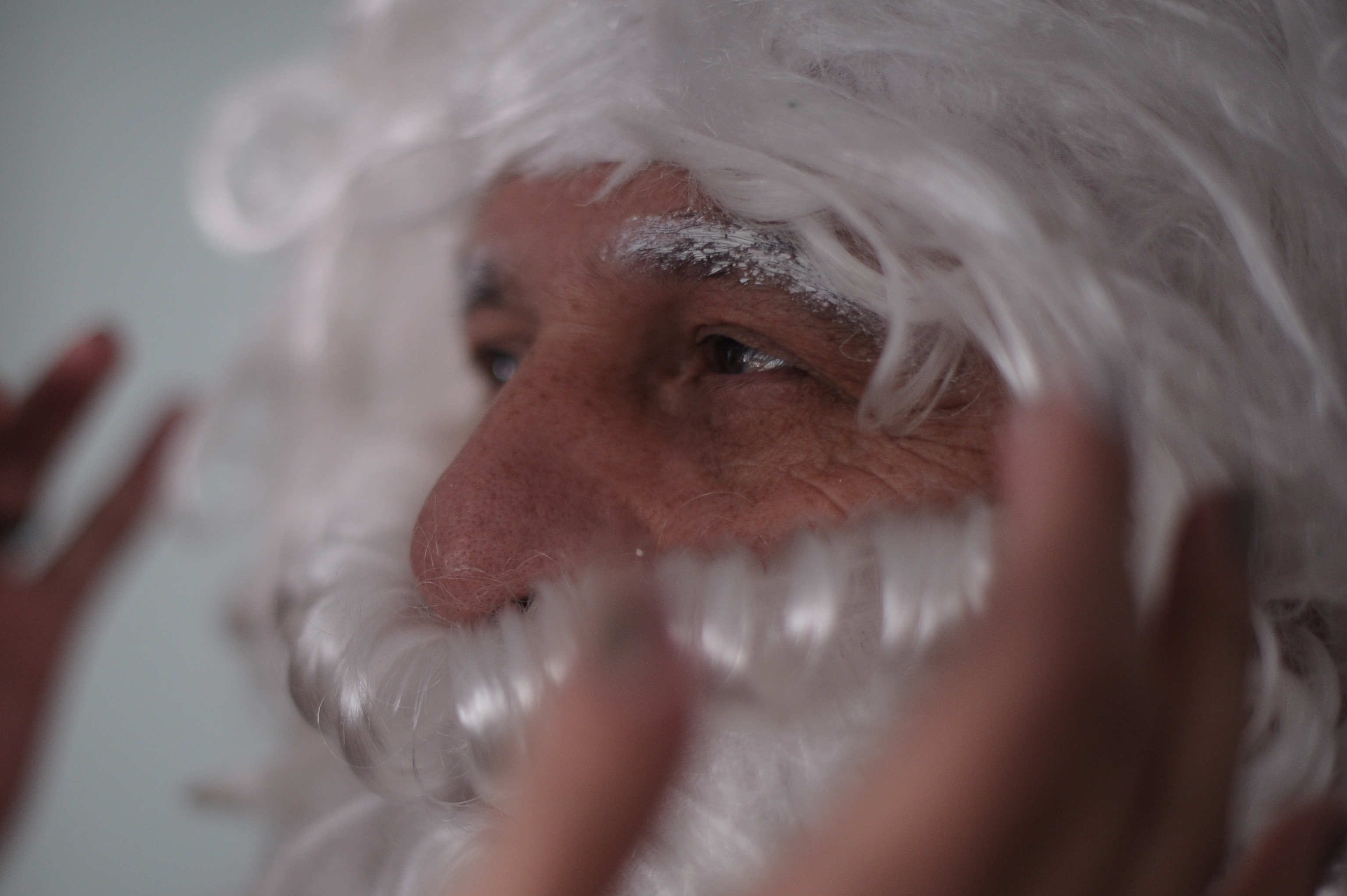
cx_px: 452
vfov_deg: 19.7
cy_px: 576
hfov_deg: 29.1
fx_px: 2580
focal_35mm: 69
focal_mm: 50
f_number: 1.6
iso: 1000
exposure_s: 1/800
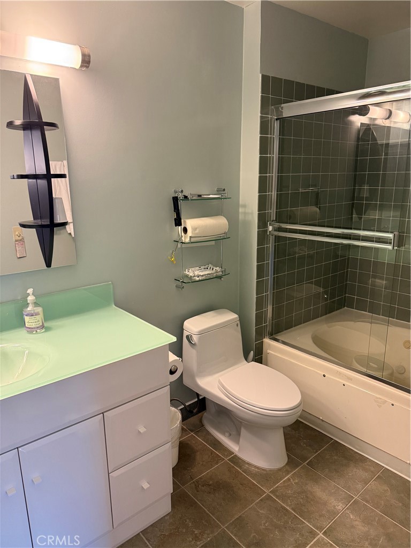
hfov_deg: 56.8
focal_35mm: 24
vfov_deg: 71.6
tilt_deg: -14.1
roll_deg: -0.2
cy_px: 274
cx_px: 206
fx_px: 380
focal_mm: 6.76
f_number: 1.78
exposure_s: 1/60
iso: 400
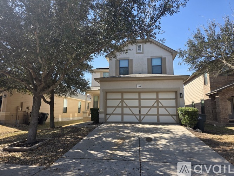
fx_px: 155
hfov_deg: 73.9
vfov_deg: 58.9
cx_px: 117
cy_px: 88
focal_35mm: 23
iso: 80
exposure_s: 1/2510
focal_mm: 6.3
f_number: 1.7
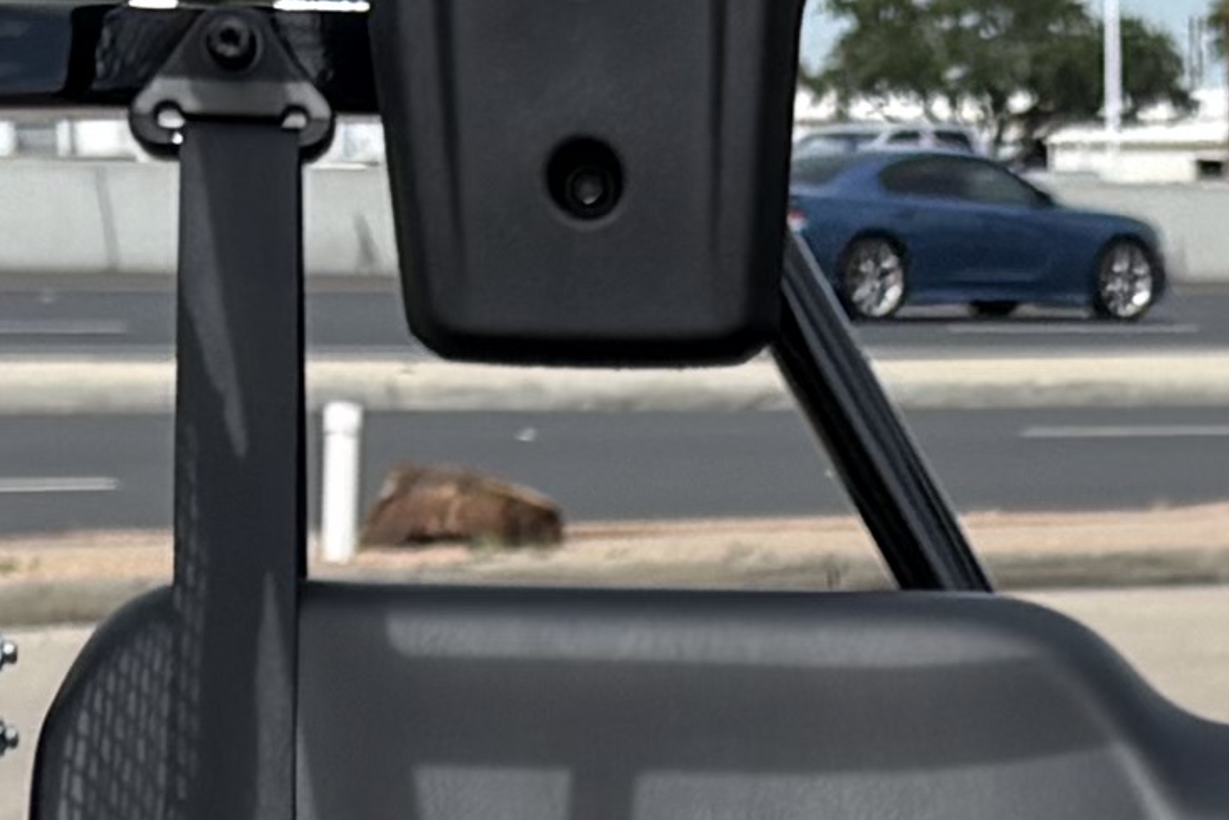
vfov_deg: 6.1
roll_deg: -0.1
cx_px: 1617
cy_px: 2228
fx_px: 7203
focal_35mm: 211
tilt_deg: -15.4
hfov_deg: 9.6
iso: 50
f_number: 1.6
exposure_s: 1/4329
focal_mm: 5.96
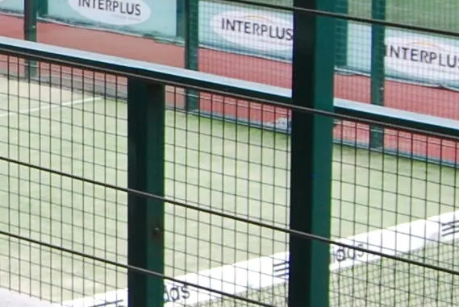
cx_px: -394
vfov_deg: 6.7
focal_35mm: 204
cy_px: -36
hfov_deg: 9.5
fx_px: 2604
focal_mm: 20
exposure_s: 1/125
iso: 200
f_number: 5.6
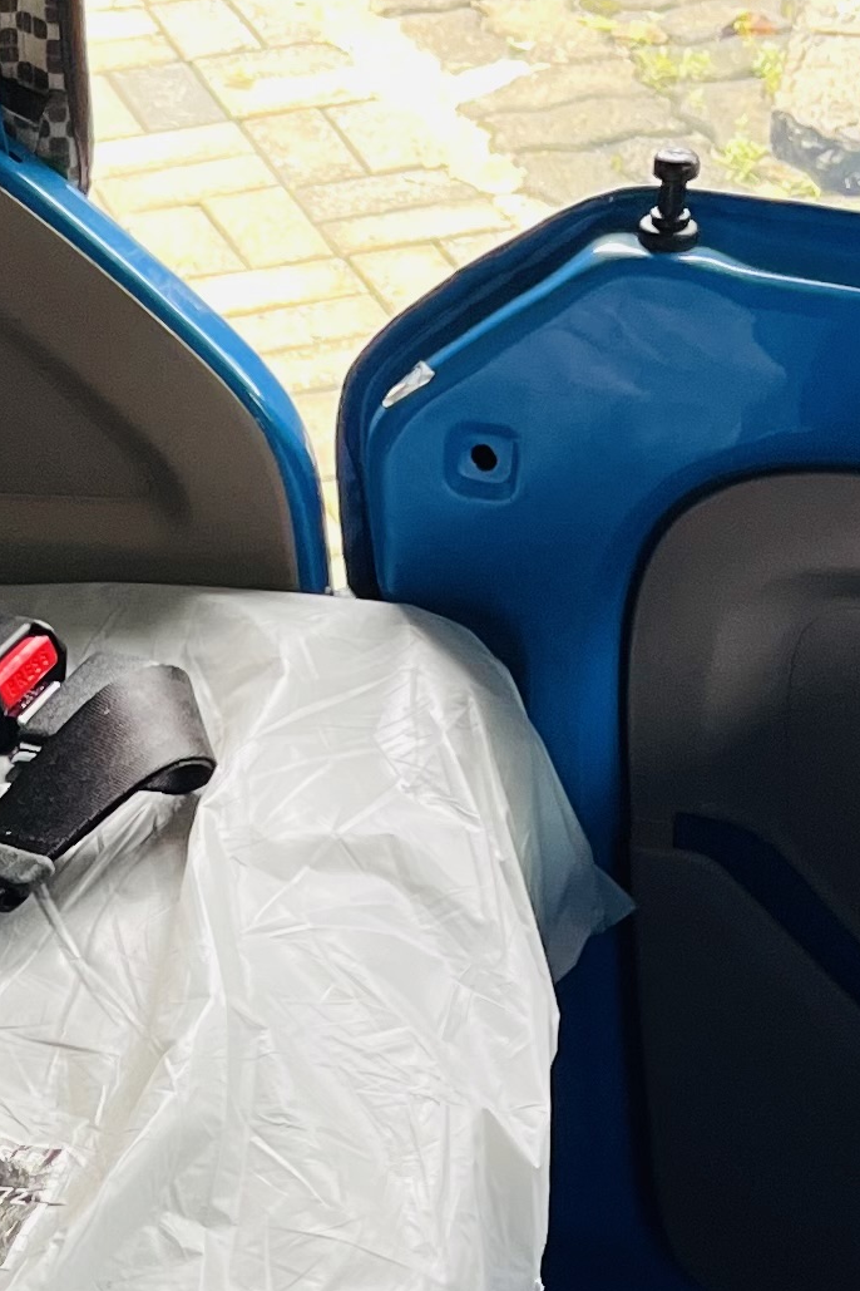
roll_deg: +2.3
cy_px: 1266
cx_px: -81
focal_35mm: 106
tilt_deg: -39.2
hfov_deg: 12.7
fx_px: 3798
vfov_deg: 18.8
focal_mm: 5.1
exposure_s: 1/121
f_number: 1.6
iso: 125
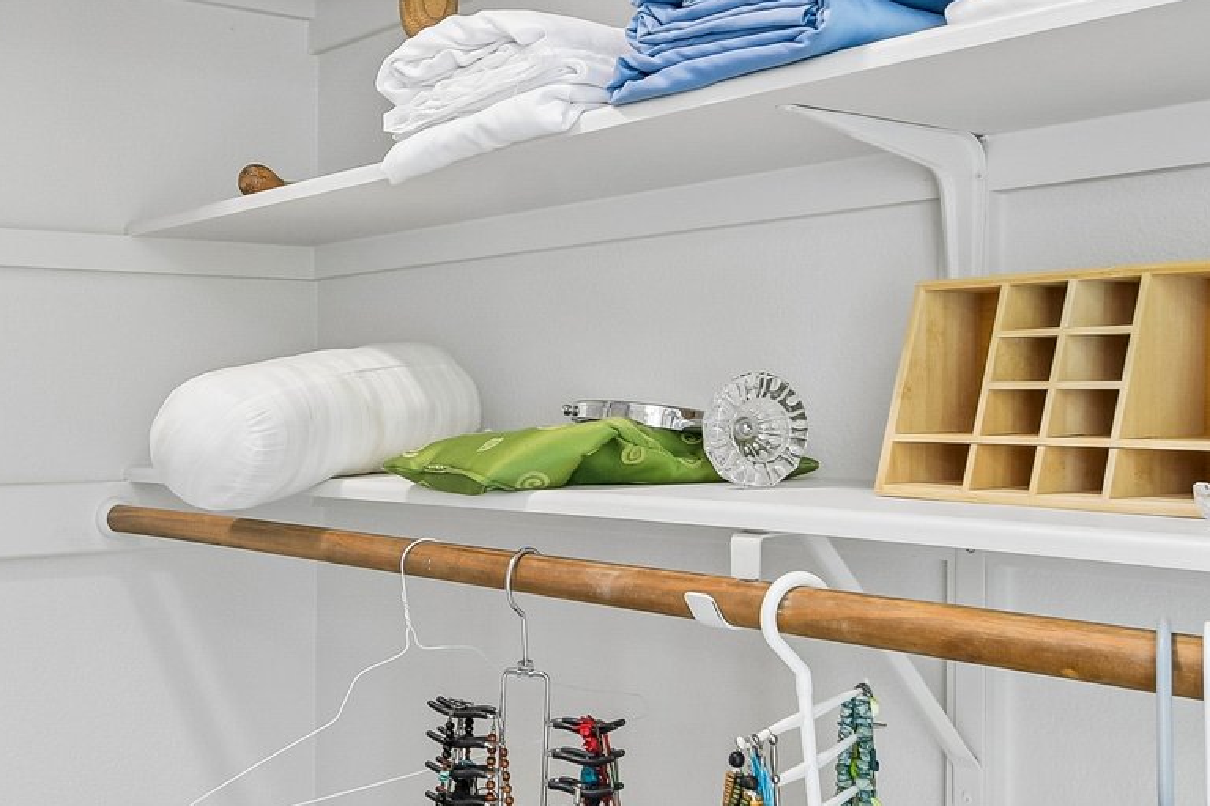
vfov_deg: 33.4
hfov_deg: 47.7
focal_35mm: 40
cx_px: 410
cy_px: 360
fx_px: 1344
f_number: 8
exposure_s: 1/6
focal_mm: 10
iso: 400
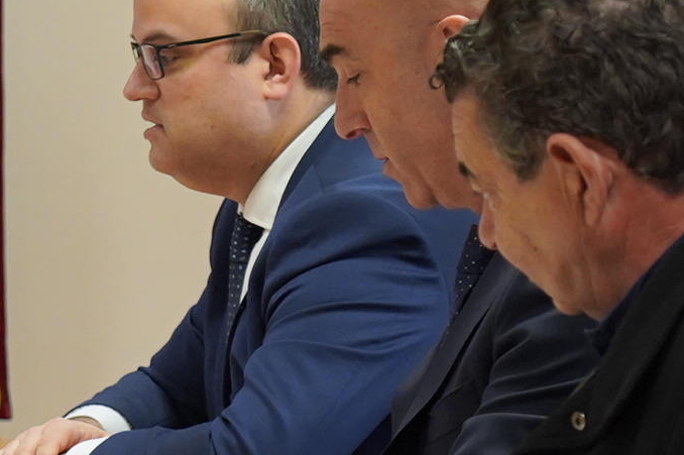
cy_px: 261
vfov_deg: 4.2
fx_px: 6151
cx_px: -255
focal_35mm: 324
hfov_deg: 6.3
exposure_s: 1/160
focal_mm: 73
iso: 2000
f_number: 4
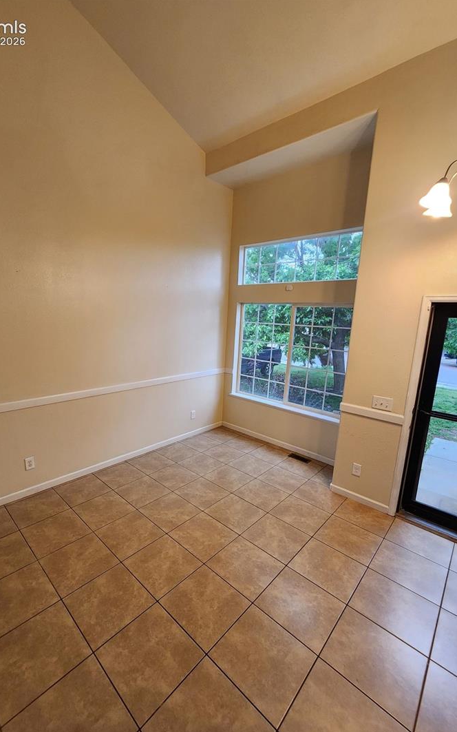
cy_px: 369
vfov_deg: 105.3
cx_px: 199
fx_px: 279
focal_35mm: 14
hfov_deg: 78.2
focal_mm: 2.2
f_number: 2.2
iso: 250
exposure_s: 1/60
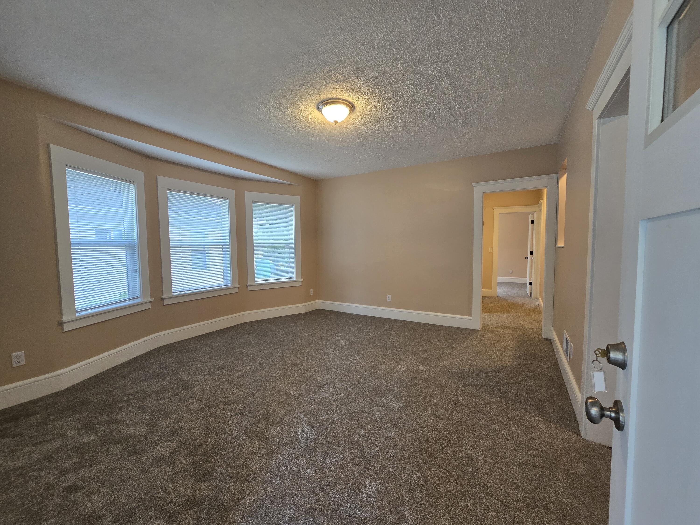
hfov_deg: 106.2
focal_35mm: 13
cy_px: 262
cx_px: 350
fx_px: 263
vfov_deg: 89.9
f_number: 2.2
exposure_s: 1/60
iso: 160
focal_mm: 2.2
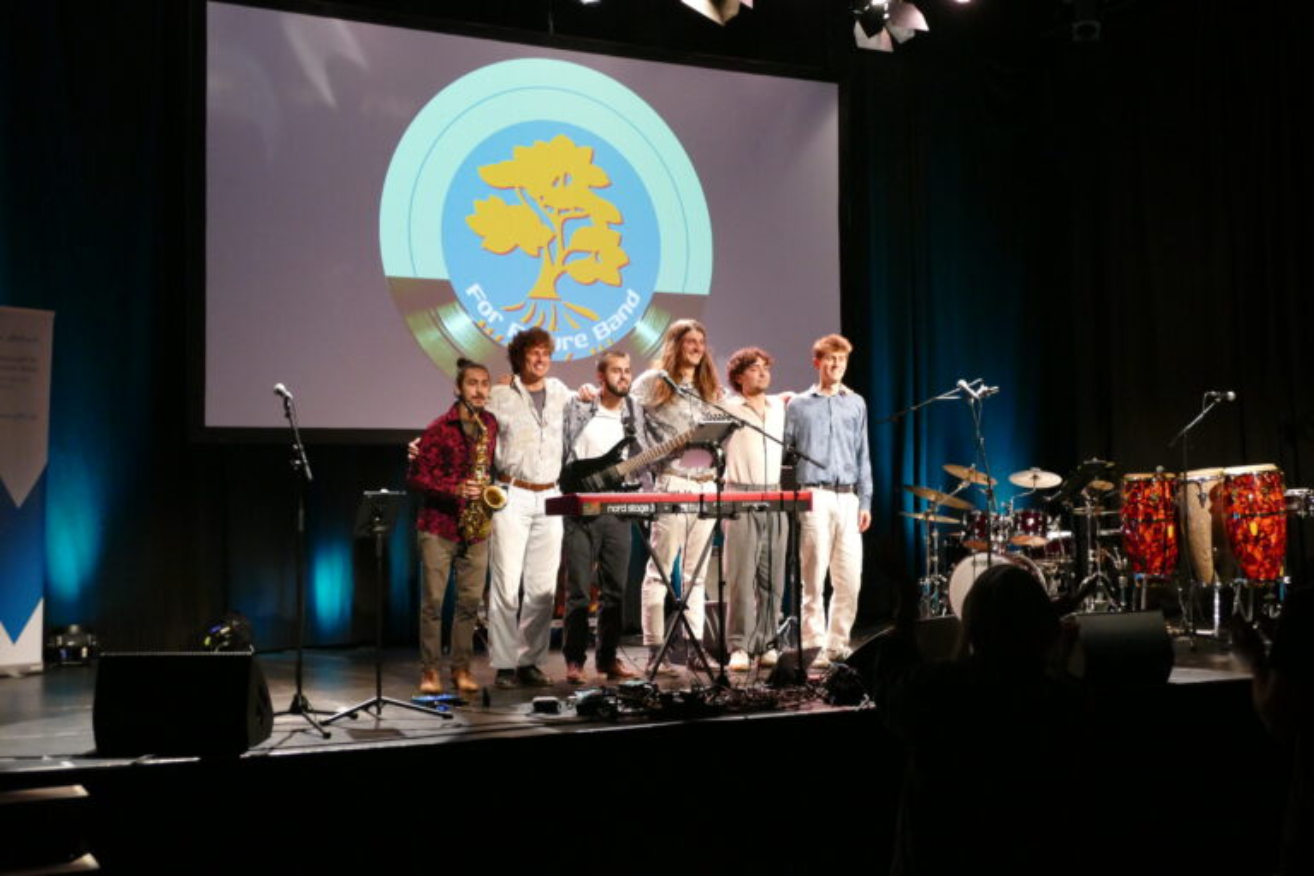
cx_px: 657
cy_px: 438
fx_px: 1642
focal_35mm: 45
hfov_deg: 43.6
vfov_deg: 29.9
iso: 2000
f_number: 3.2
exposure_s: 1/125
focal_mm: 16.49
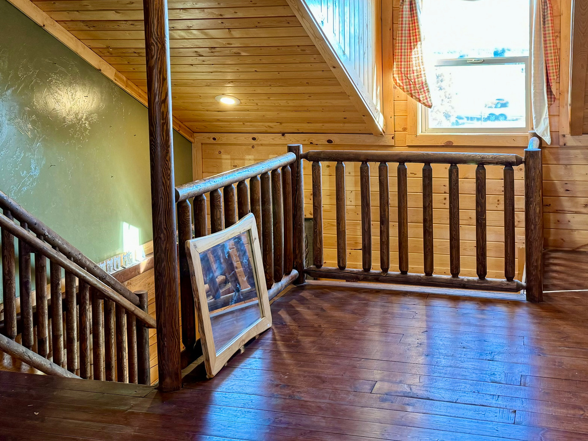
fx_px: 747
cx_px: 354
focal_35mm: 44
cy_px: 127
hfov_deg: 42.7
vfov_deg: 32.4
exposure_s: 1/60
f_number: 1.78
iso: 160
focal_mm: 6.76
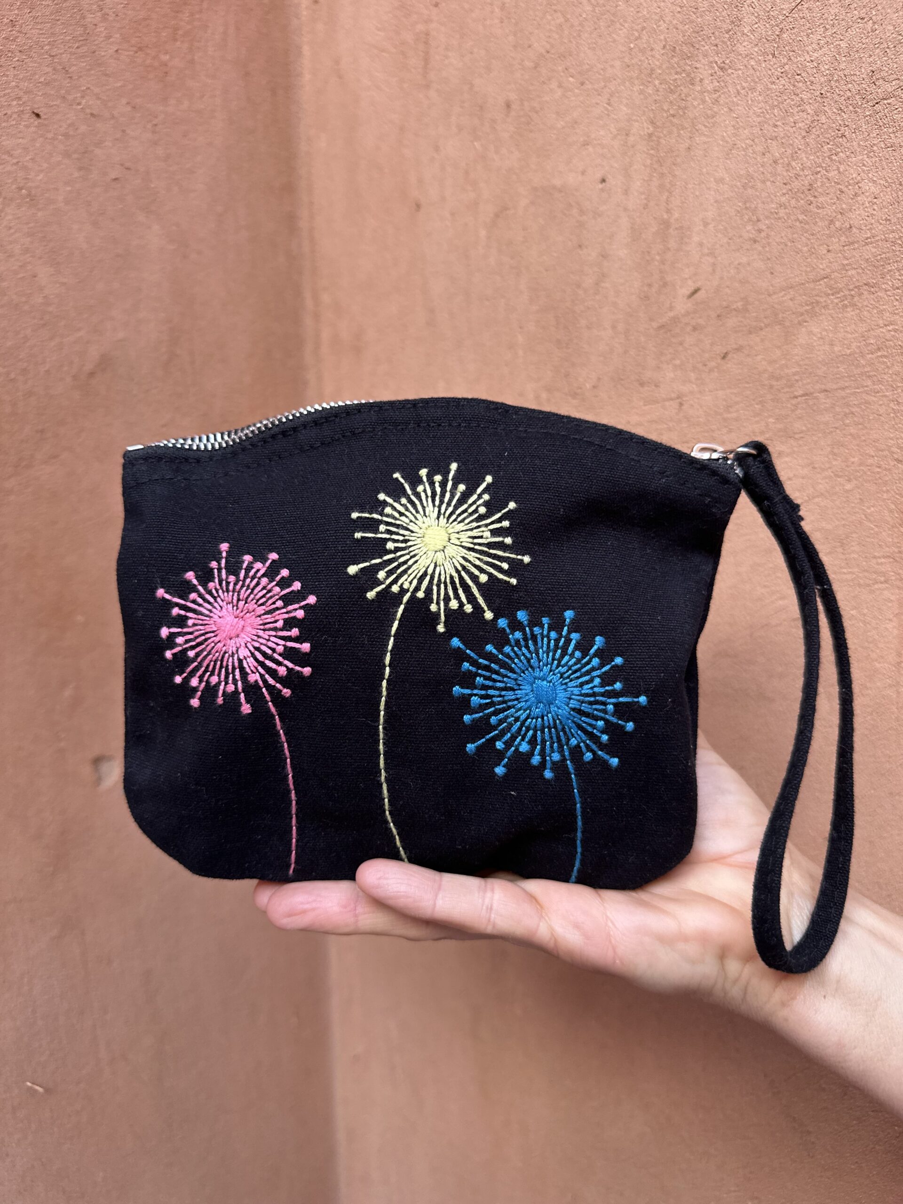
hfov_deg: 56.8
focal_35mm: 24
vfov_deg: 71.6
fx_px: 835
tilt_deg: -10.4
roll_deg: -0.1
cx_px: 452
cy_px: 602
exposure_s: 1/121
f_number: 1.78
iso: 200
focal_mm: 6.86
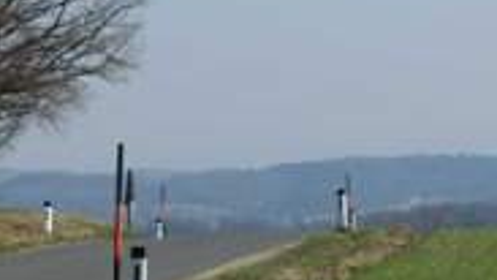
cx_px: -611
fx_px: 3559
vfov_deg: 4.4
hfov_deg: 7.6
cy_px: 701
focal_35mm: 270
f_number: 4
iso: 125
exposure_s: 1/160
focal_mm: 14.9
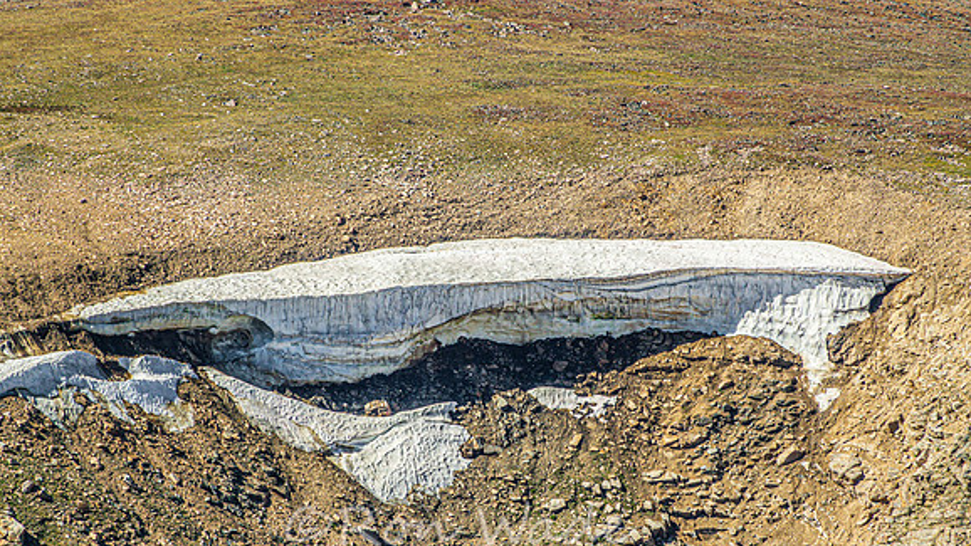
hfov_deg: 3.5
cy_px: 283
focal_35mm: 610
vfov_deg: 2.0
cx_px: 486
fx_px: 15704
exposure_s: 1/250
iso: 200
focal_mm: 212.77
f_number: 8
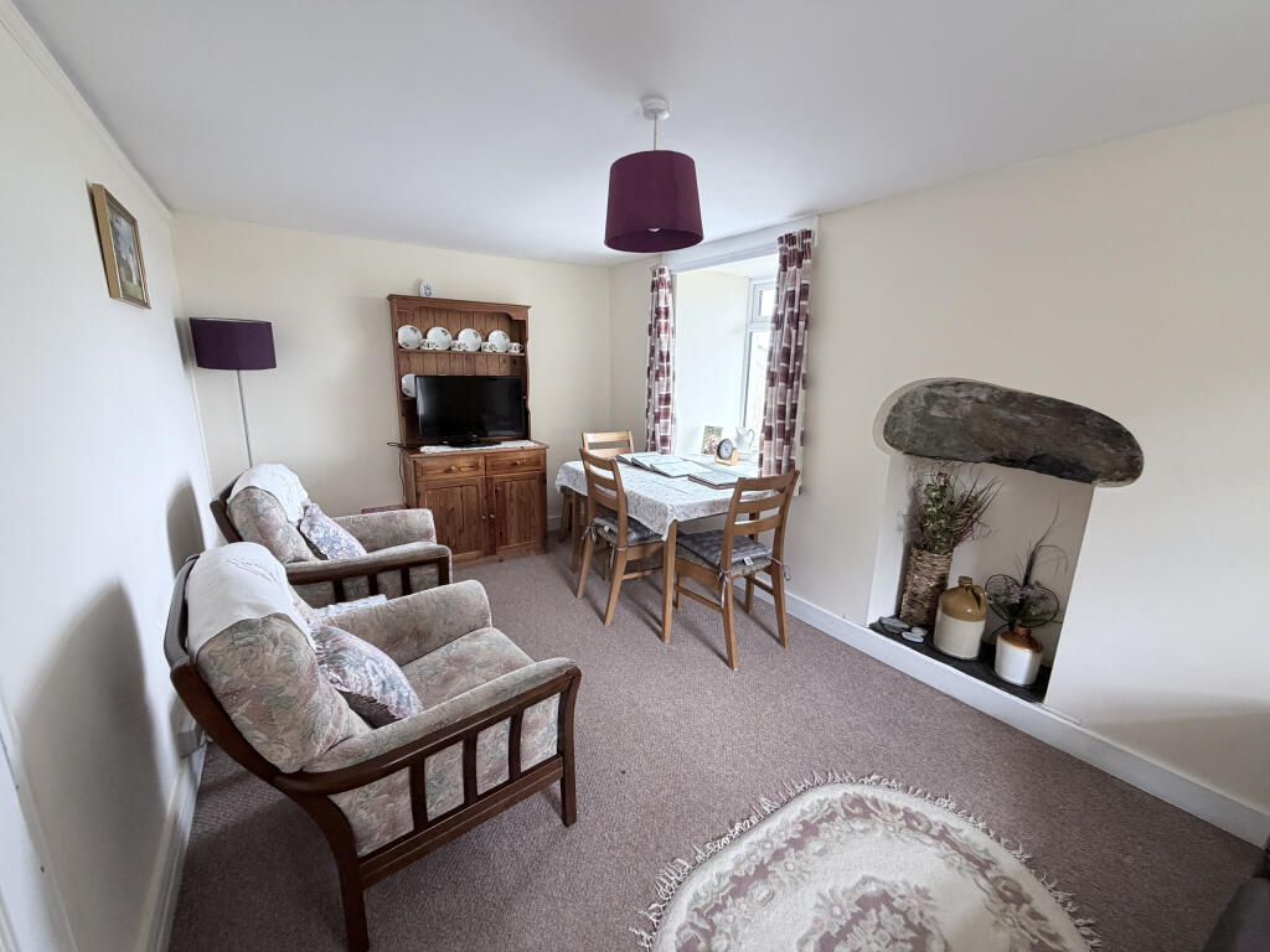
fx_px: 514
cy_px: 476
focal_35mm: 14
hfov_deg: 102.1
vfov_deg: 85.7
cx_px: 635
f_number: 2.2
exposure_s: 1/119
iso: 320
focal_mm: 2.22
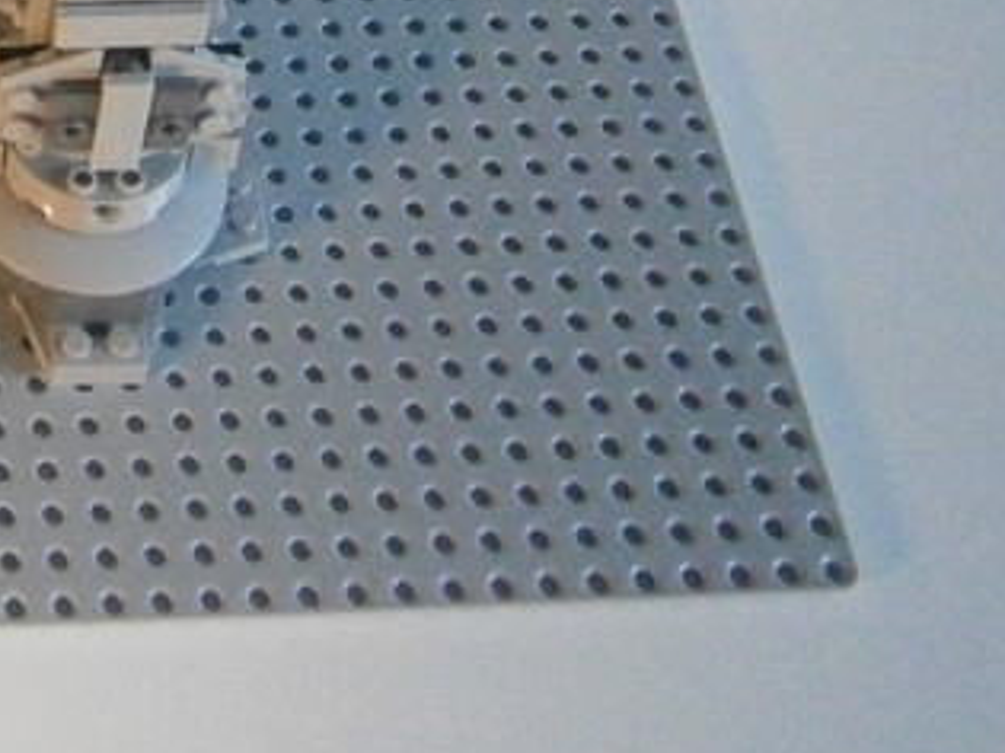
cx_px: -258
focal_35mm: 103
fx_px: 2989
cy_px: -302
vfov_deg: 13.7
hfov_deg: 18.0
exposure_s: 1/80
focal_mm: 6.4
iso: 800
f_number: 3.1
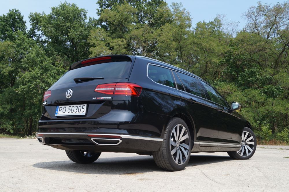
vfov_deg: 36.8
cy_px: 96
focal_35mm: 36
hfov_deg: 53.2
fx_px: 289
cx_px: 144
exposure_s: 1/200
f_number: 8
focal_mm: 24
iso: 100
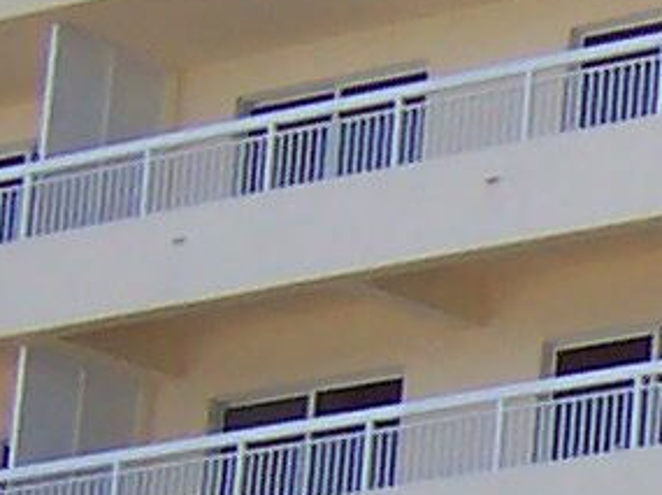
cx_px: 2228
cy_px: 806
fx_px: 4909
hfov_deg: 6.7
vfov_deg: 5.7
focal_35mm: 257
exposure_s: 1/500
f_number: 4
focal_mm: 5.6
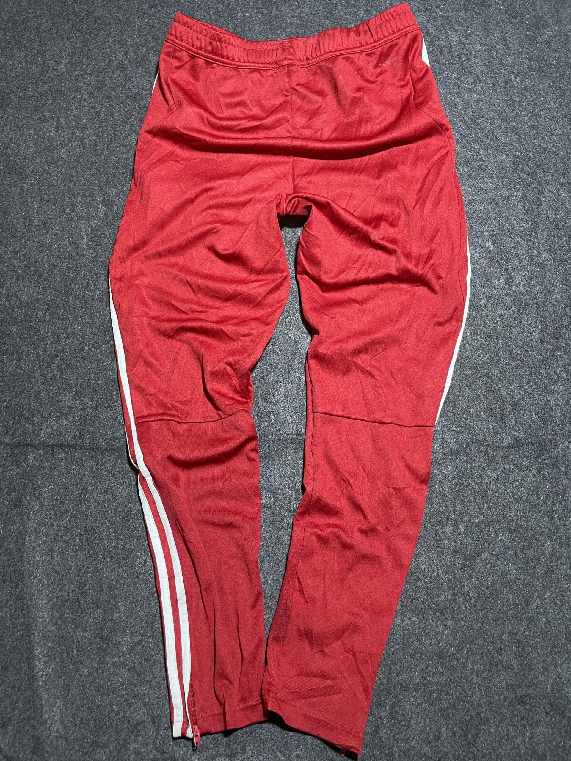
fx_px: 572
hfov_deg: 53.1
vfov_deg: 67.3
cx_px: 286
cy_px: 380
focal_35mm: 26
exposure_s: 1/50
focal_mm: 4.2
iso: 160
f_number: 1.6
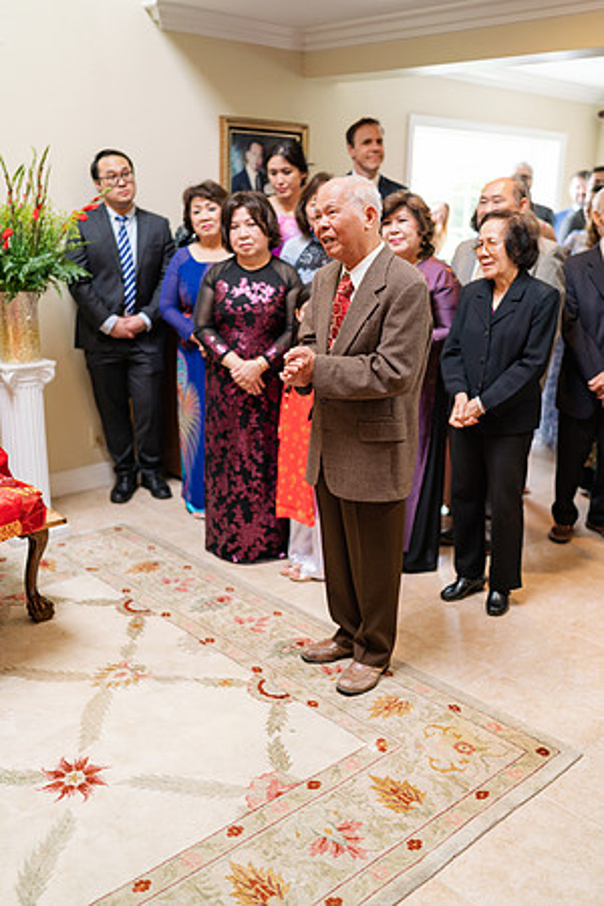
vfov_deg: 54.4
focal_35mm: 35
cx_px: 302
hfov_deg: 37.9
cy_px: 453
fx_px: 881
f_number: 1.4
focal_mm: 35
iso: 160
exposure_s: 1/160
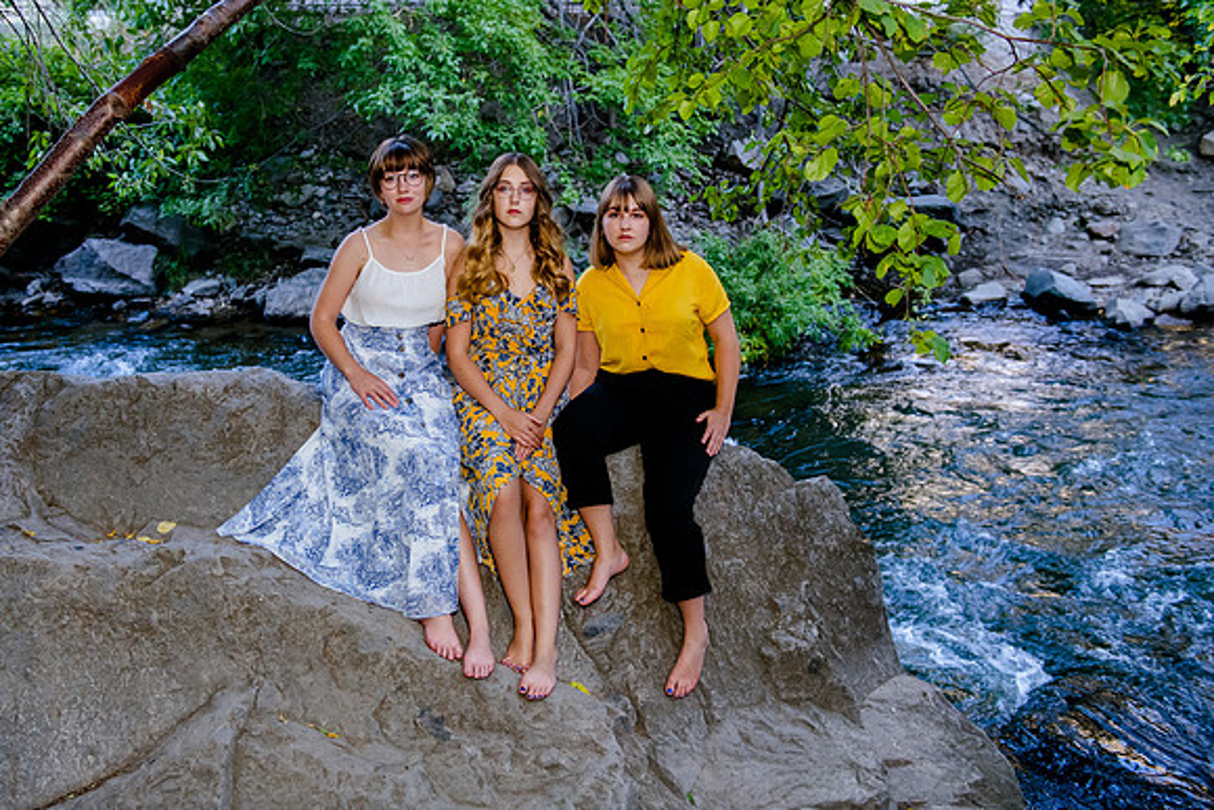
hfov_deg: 52.3
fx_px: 1232
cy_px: 348
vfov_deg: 36.3
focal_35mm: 37
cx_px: 521
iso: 1600
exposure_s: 1/250
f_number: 4
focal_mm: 32
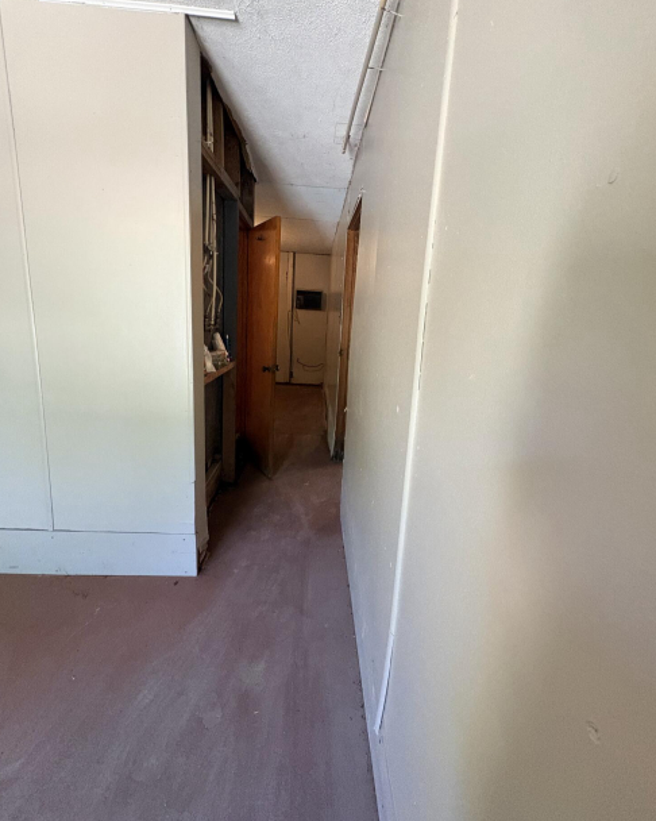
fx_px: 364
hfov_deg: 84.0
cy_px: 387
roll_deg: -3.4
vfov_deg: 96.7
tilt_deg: -9.7
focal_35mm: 15
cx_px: 332
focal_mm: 2.22
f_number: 2.2
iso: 640
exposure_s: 1/60
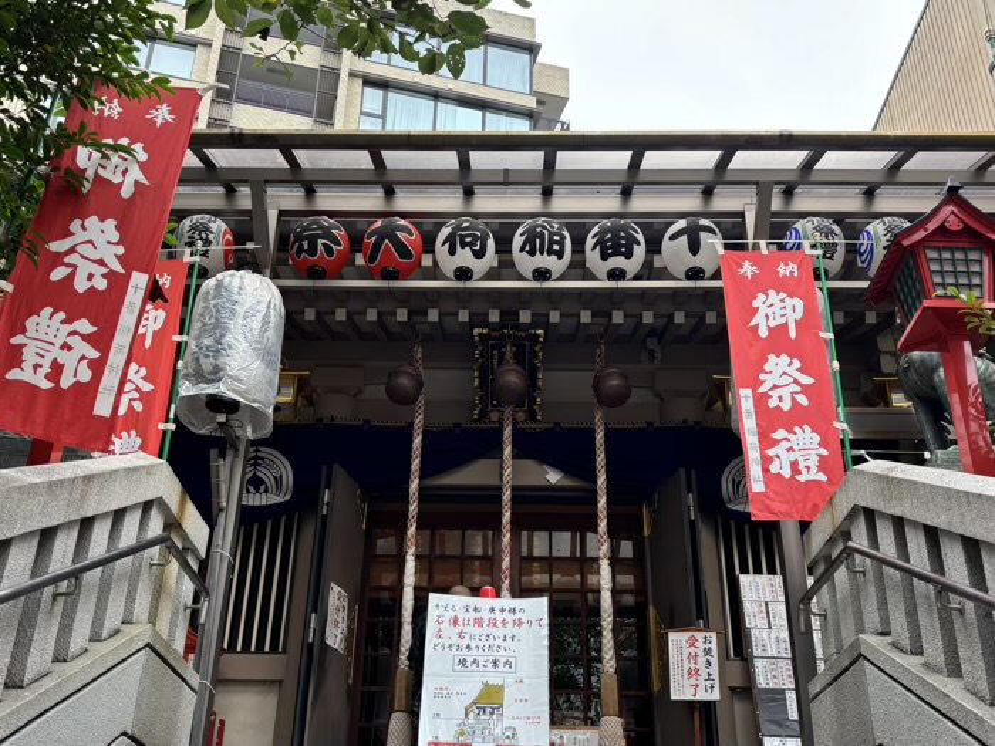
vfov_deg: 53.1
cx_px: 498
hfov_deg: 67.3
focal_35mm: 26
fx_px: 747
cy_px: 373
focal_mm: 5.96
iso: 40
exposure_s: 1/241
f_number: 1.6
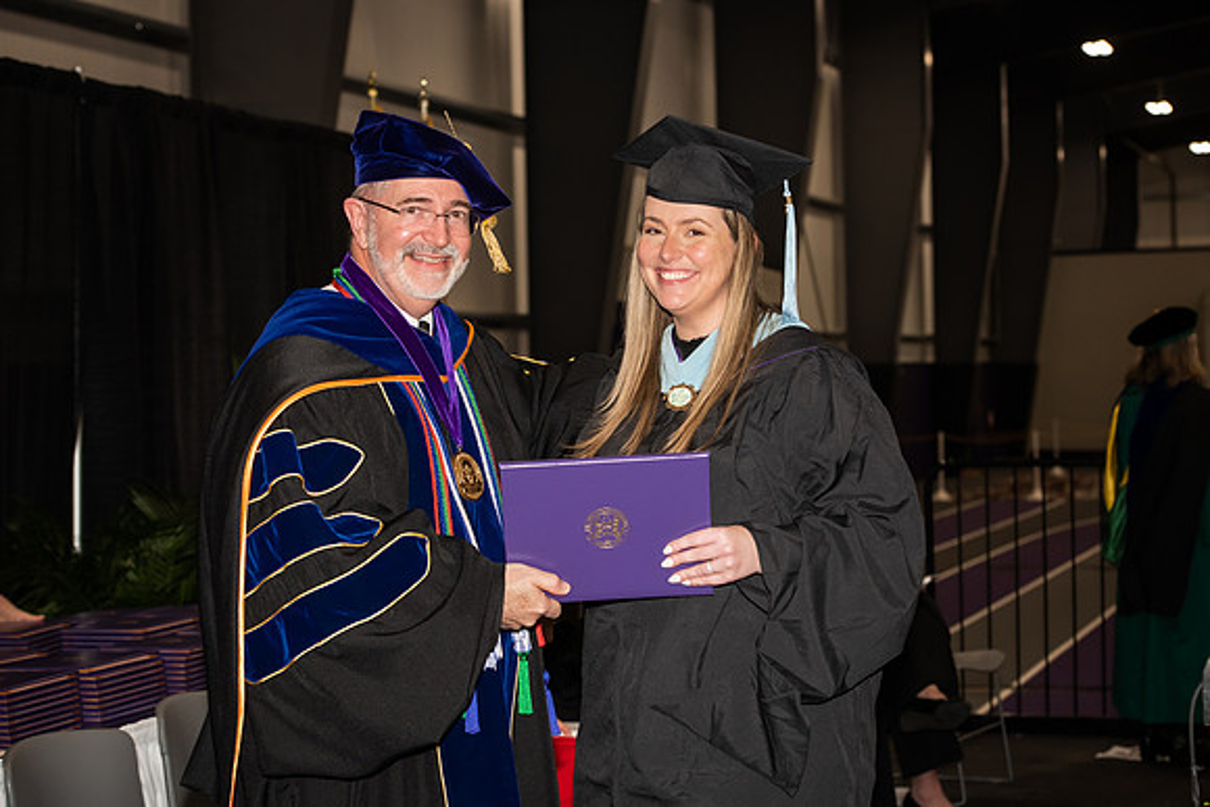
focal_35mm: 75
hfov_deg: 27.0
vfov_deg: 18.2
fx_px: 2521
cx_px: 605
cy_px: 404
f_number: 5.6
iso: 1000
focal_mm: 75
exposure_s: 1/200
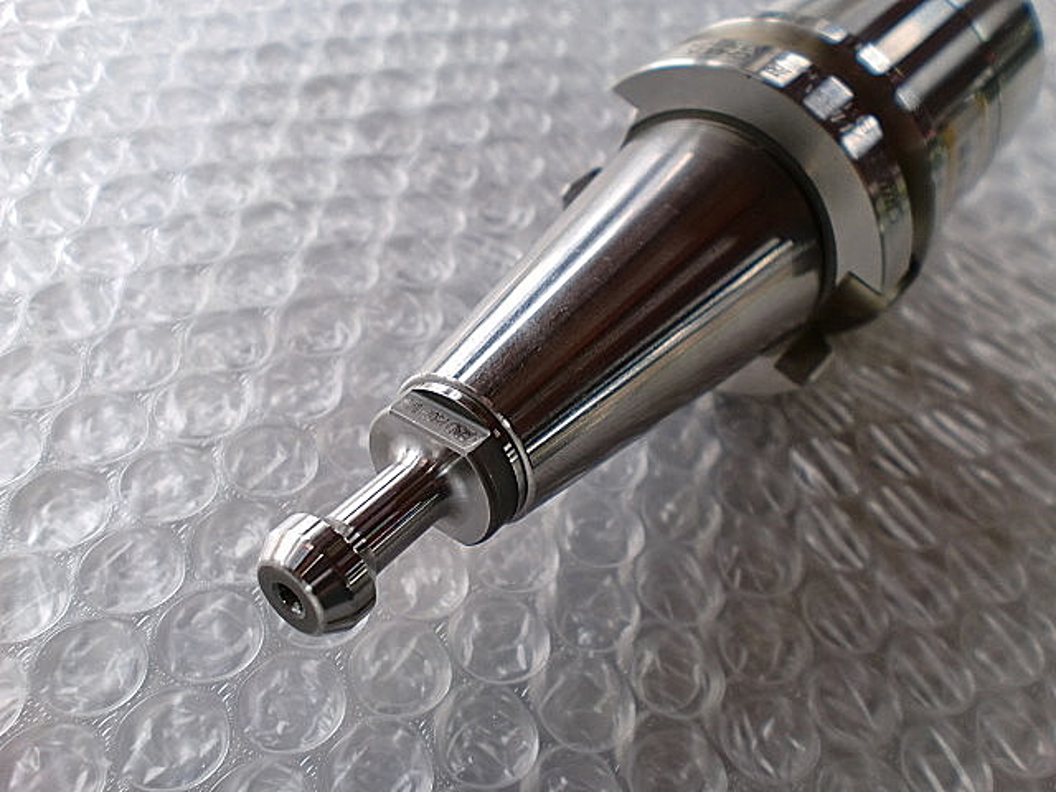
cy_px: 396
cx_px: 528
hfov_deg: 52.6
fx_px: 1068
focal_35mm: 35
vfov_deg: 40.7
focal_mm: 6.3
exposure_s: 1/100
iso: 64
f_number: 3.1
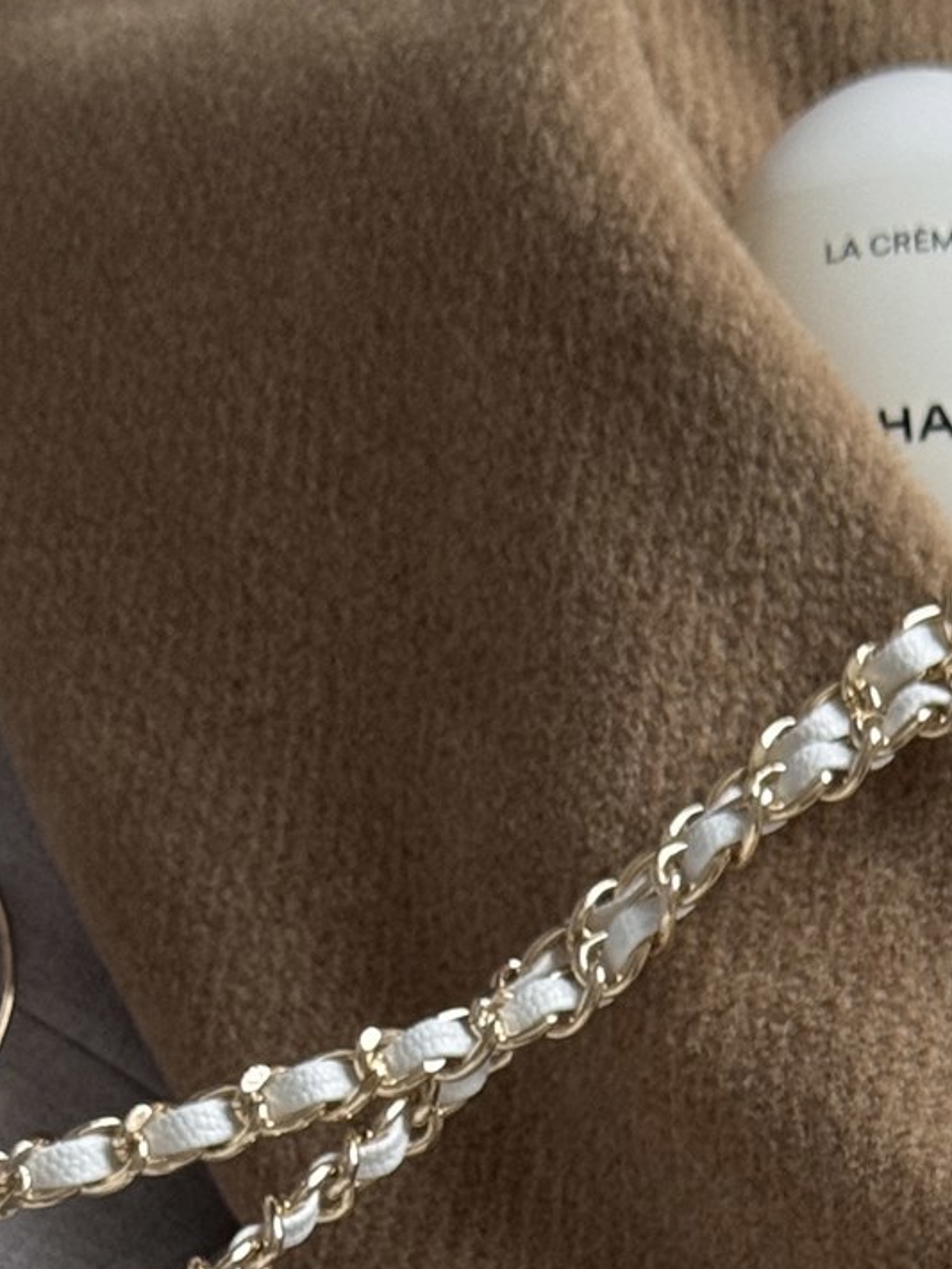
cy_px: 1708
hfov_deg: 10.7
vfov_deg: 14.0
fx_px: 4952
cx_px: 1238
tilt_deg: -65.6
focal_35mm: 135
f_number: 1.78
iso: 160
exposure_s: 1/60
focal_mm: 6.76
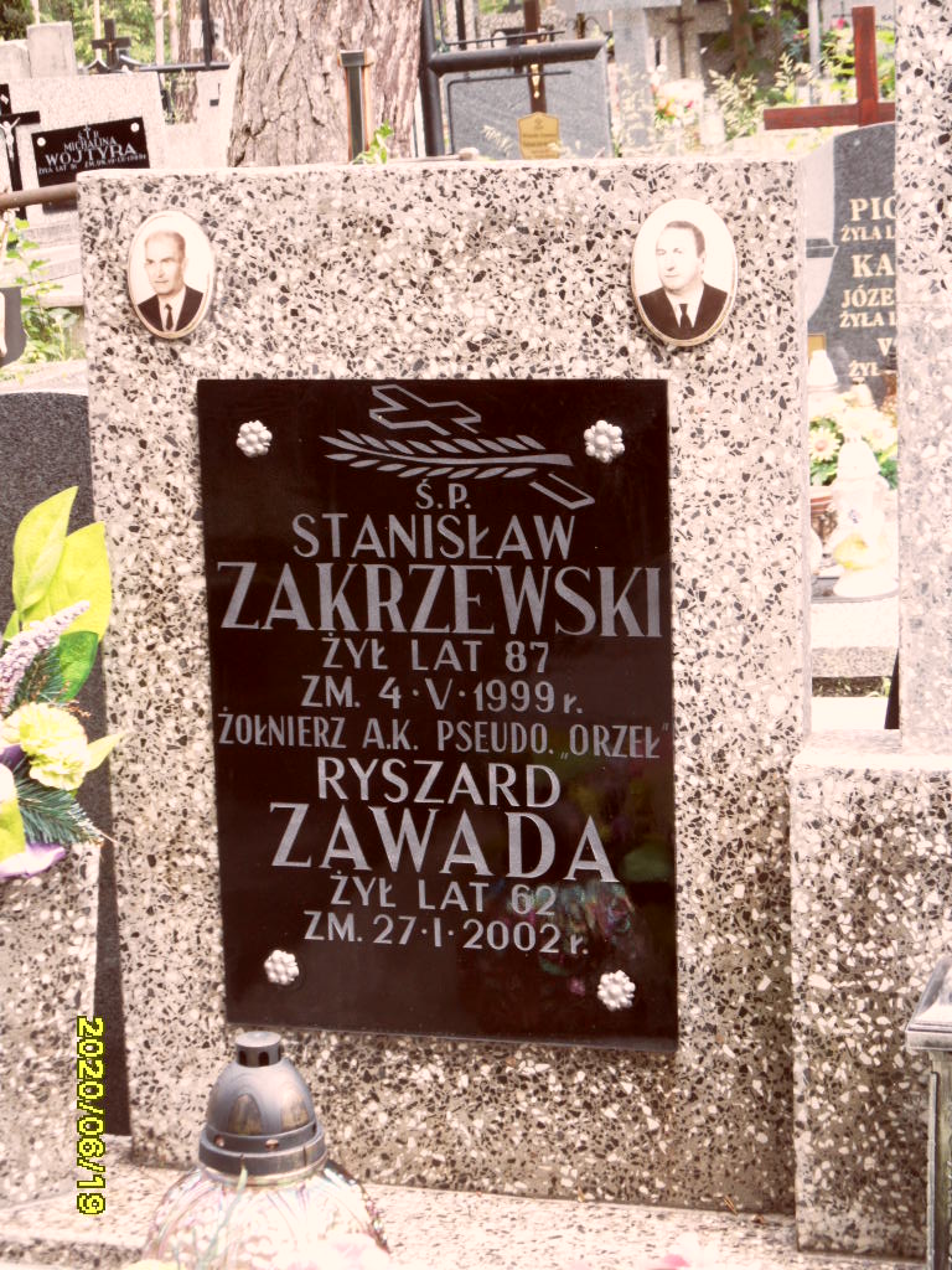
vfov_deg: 24.4
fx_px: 2934
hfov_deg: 18.4
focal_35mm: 80
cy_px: 635
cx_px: 476
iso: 100
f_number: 4.2
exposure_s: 1/45
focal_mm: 13.2
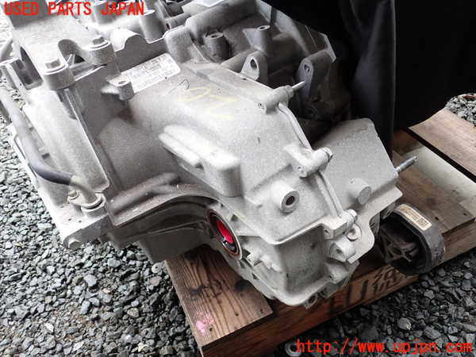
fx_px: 413
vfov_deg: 46.8
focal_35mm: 30
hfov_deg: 60.0
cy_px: 178
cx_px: 238
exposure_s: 1/160
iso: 100
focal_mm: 5.4
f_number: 2.3
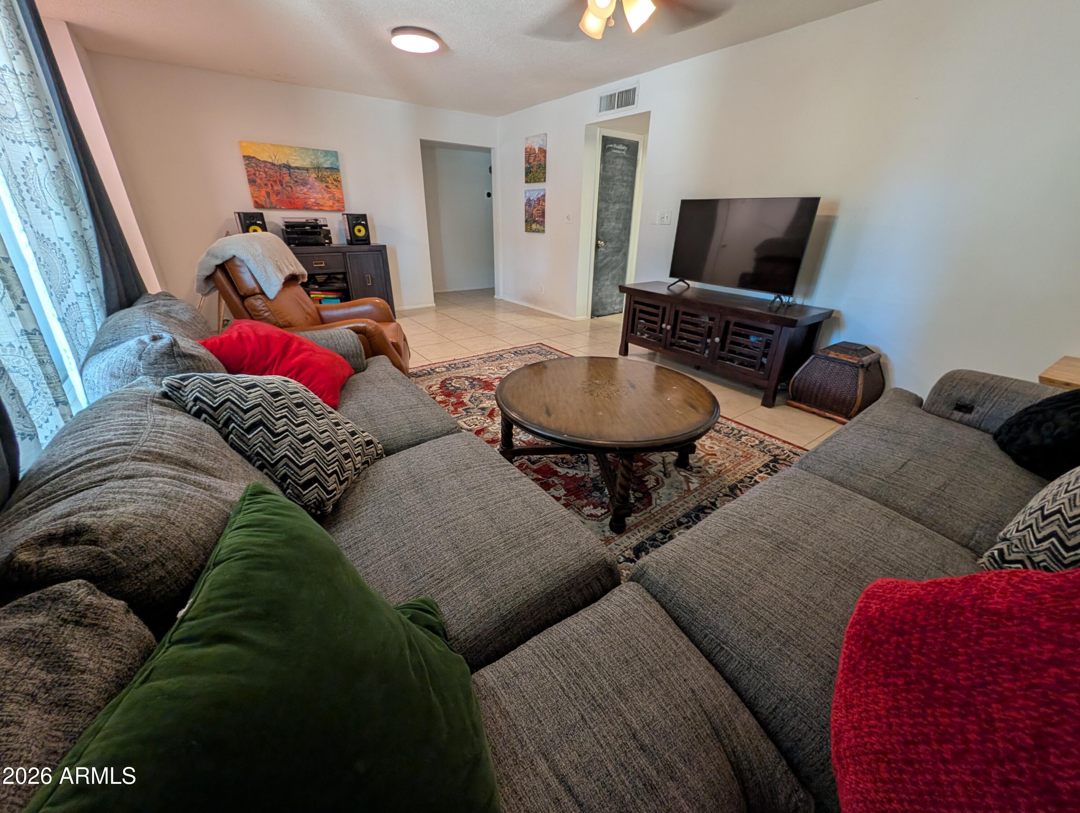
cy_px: 406
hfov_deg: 110.5
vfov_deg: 94.6
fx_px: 375
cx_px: 540
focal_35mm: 12
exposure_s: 1/24
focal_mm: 2.02
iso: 52
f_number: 1.7
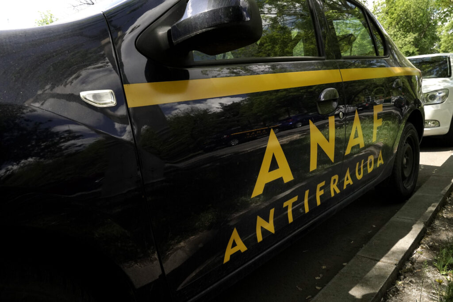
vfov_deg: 53.1
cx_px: 226
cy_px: 151
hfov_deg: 73.7
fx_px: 302
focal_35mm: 24
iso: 2000
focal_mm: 24
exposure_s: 1/1600
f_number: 9
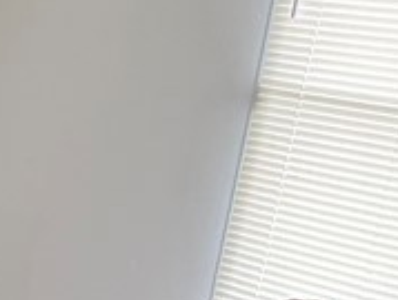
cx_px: -549
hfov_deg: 11.8
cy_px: 420
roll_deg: -3.6
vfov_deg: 10.6
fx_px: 1578
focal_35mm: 137
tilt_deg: -17.8
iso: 500
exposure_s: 1/60
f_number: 1.78
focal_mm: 6.76
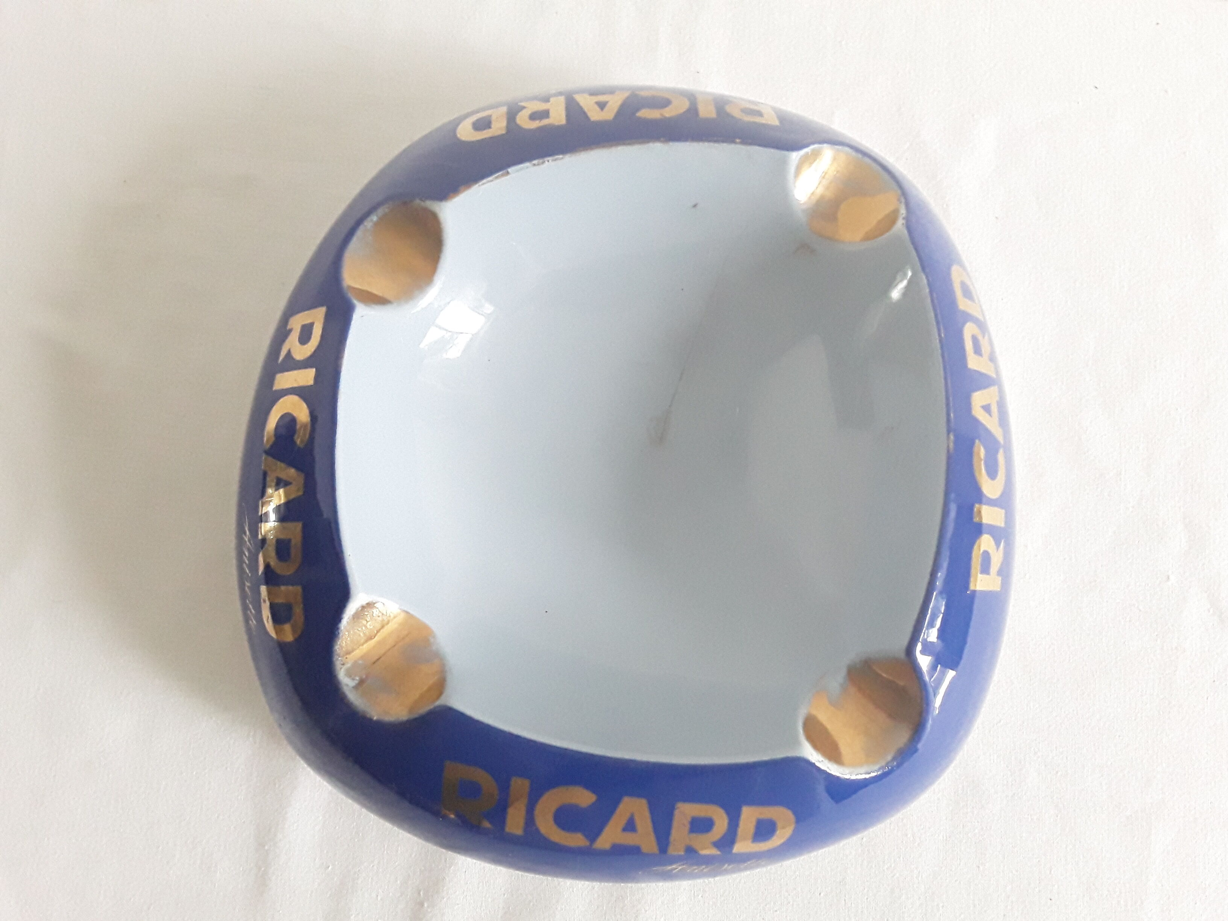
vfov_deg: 51.4
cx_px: 614
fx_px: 958
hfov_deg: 65.3
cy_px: 460
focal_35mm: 27
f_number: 1.9
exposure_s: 1/204
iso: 400
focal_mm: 2.91
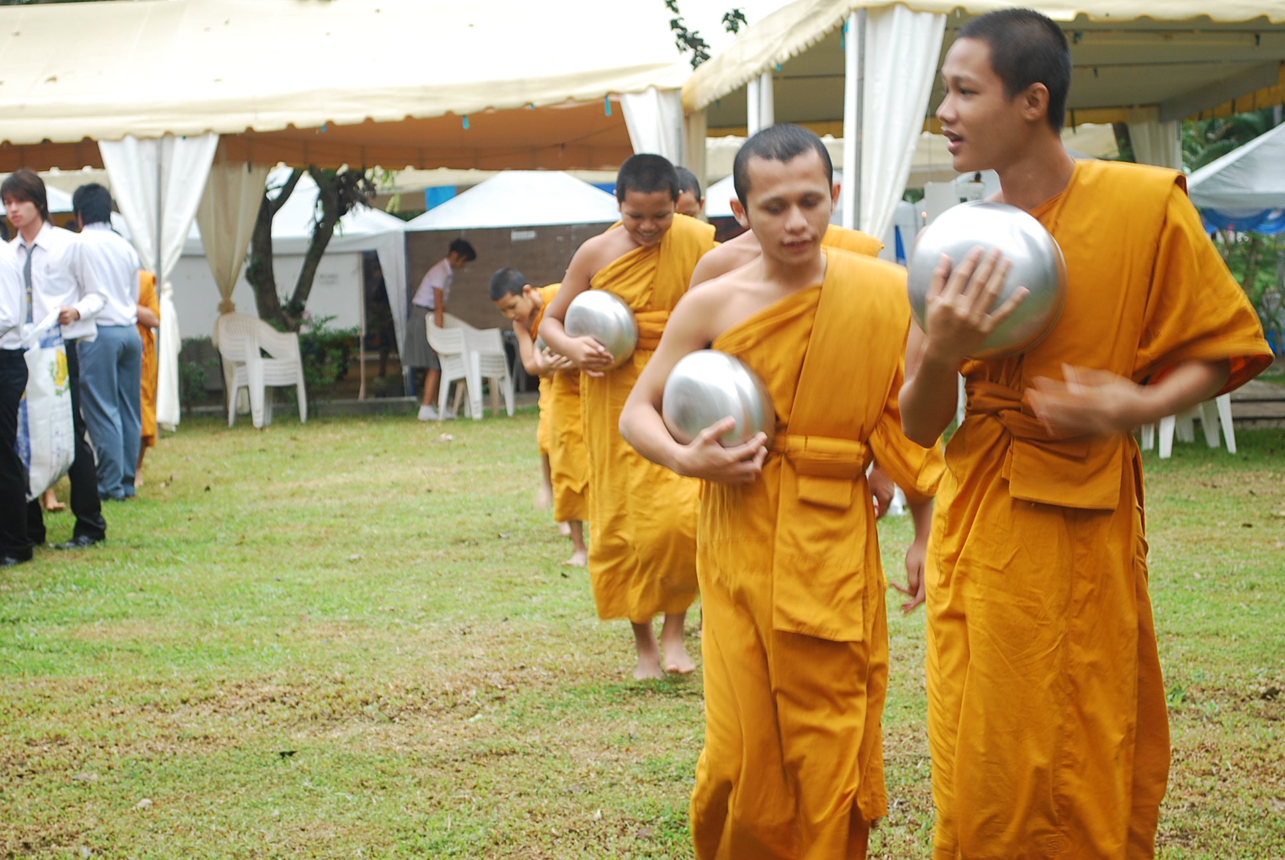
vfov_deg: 19.0
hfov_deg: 28.0
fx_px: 2573
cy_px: 430
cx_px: 642
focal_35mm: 72
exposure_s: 1/40
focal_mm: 48
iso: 200
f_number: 5.6
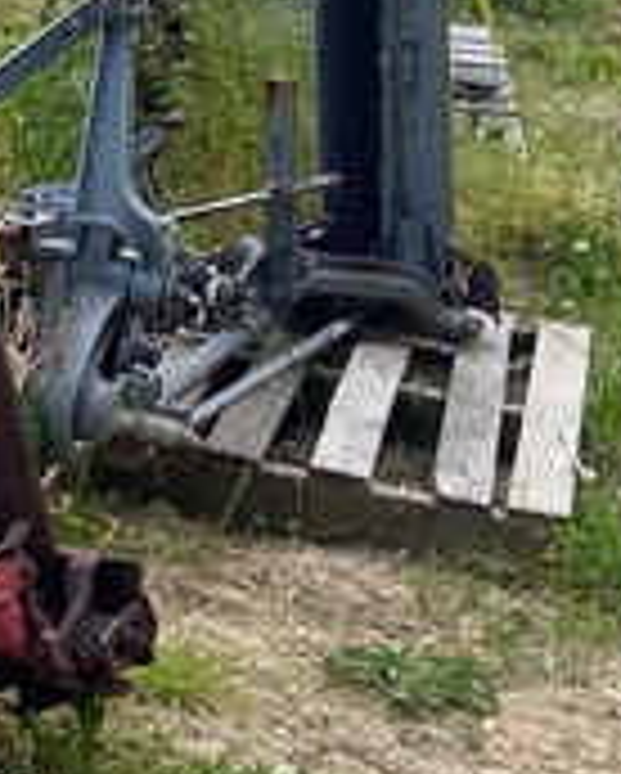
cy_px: -81
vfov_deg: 15.8
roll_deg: -3.9
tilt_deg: -11.1
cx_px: -464
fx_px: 2706
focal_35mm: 118
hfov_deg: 12.1
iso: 32
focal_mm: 4.25
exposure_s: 1/2755
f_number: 1.8
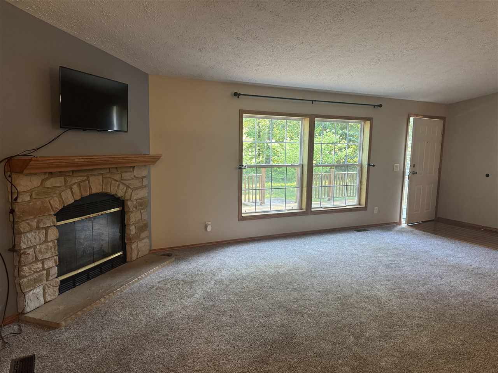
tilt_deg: -7.4
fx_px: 345
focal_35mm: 24
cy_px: 186
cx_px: 249
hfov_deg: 71.6
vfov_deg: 56.8
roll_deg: -0.6
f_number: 1.78
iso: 320
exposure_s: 1/60
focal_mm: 6.76
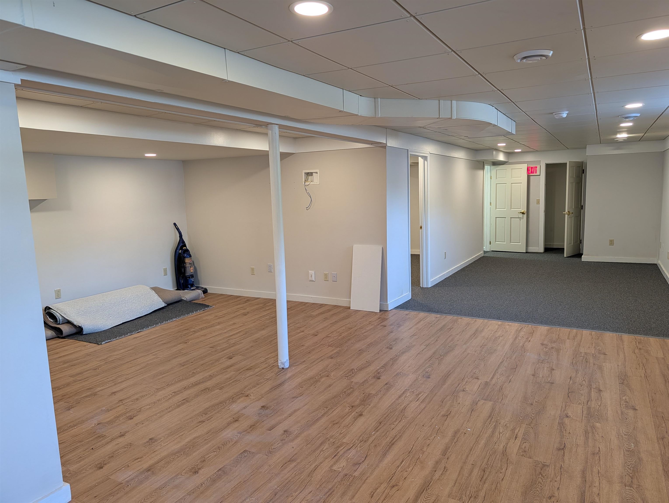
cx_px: 334
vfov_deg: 56.9
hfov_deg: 71.5
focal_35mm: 24
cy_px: 252
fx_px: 464
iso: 50
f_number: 1.68
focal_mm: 6.9
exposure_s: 1/40
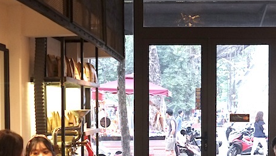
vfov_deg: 15.9
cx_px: 146
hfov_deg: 28.2
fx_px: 549
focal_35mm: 75
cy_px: 137
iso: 1600
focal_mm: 27
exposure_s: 1/100
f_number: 2.8
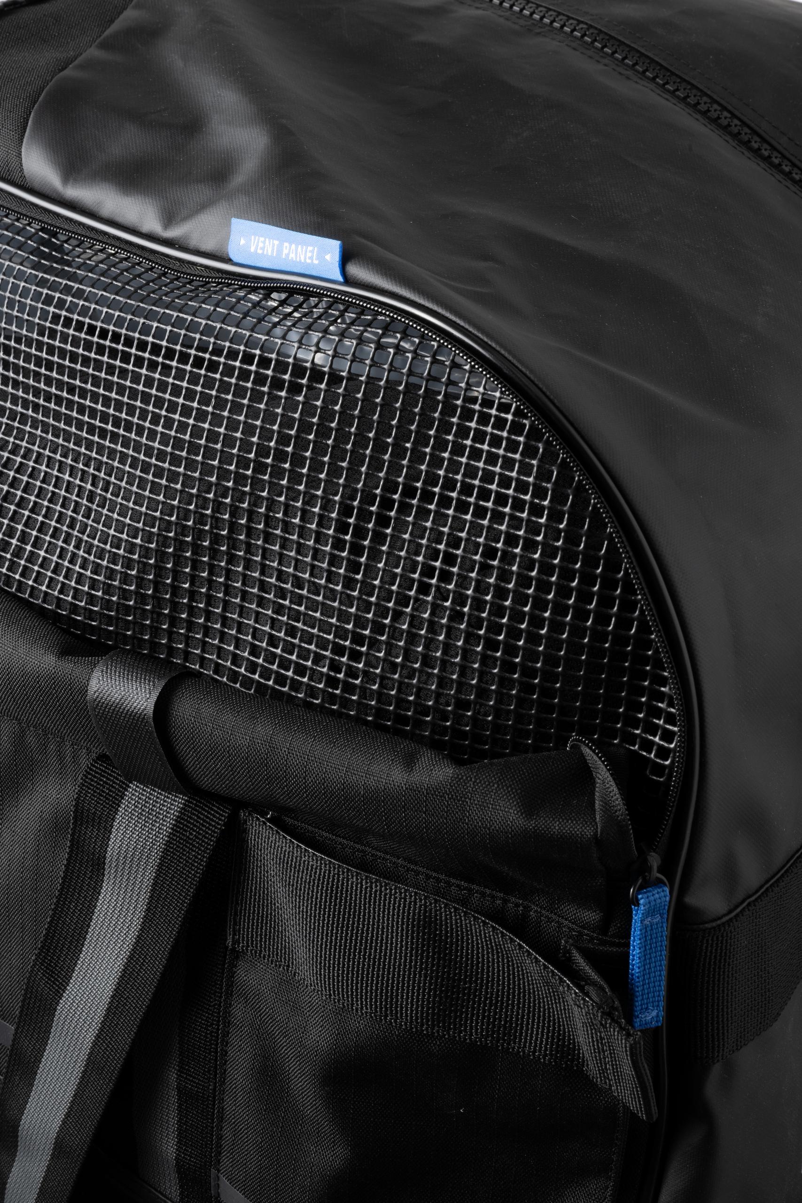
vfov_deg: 28.8
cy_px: 602
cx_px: 401
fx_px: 2339
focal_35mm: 70
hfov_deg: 19.5
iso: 500
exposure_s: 1/160
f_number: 20
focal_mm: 70
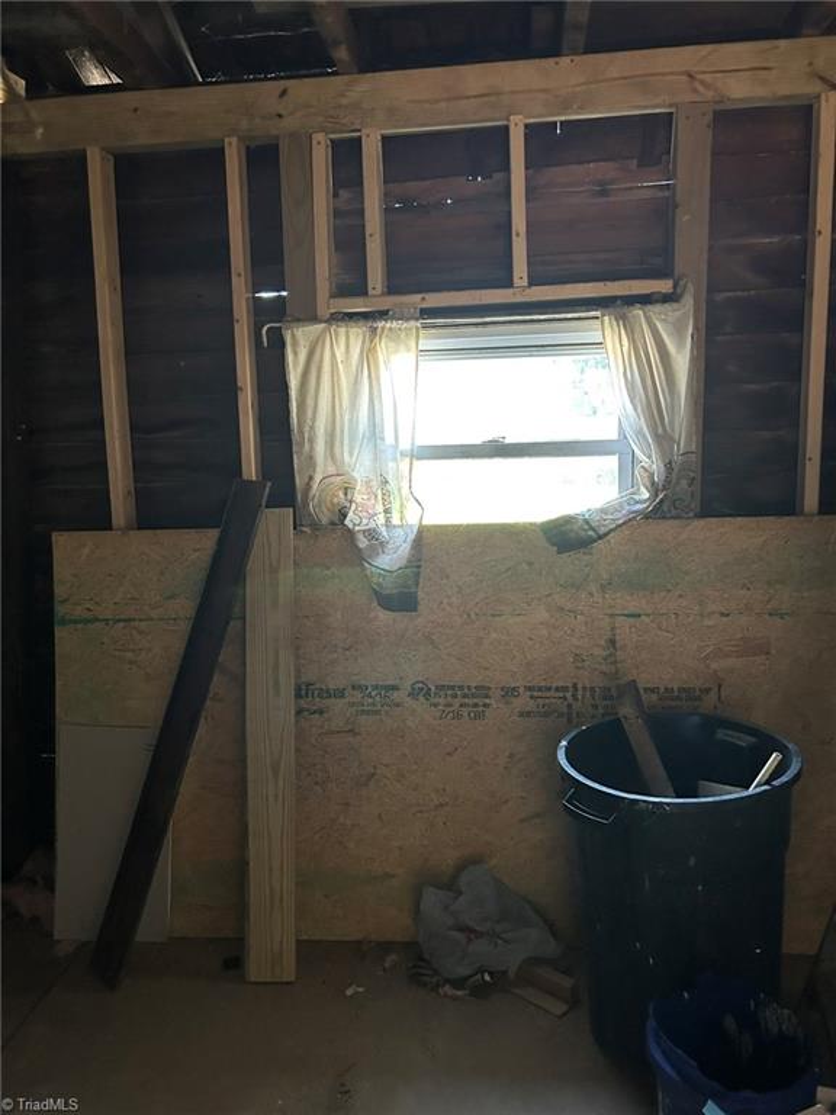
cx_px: 418
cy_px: 558
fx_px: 837
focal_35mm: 26
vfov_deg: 67.3
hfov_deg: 53.1
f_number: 1.5
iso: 500
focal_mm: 5.7
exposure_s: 1/57
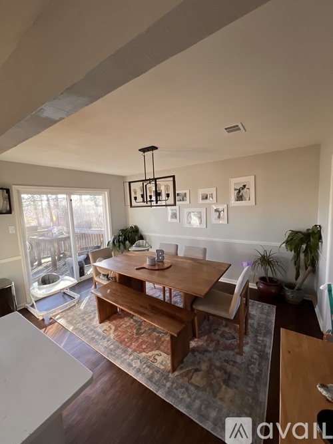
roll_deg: +2.4
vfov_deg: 106.2
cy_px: 222
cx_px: 166
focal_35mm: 13
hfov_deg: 89.9
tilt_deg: -6.0
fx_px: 167
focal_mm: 1.57
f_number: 1.8
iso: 200
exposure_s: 1/60
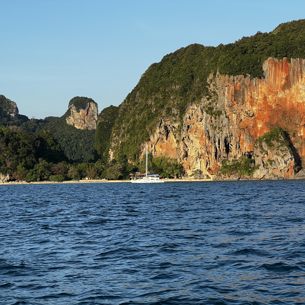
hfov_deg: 19.0
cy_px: 152
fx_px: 907
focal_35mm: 91
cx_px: 194
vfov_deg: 19.1
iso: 32
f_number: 2.8
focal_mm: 9
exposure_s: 1/392
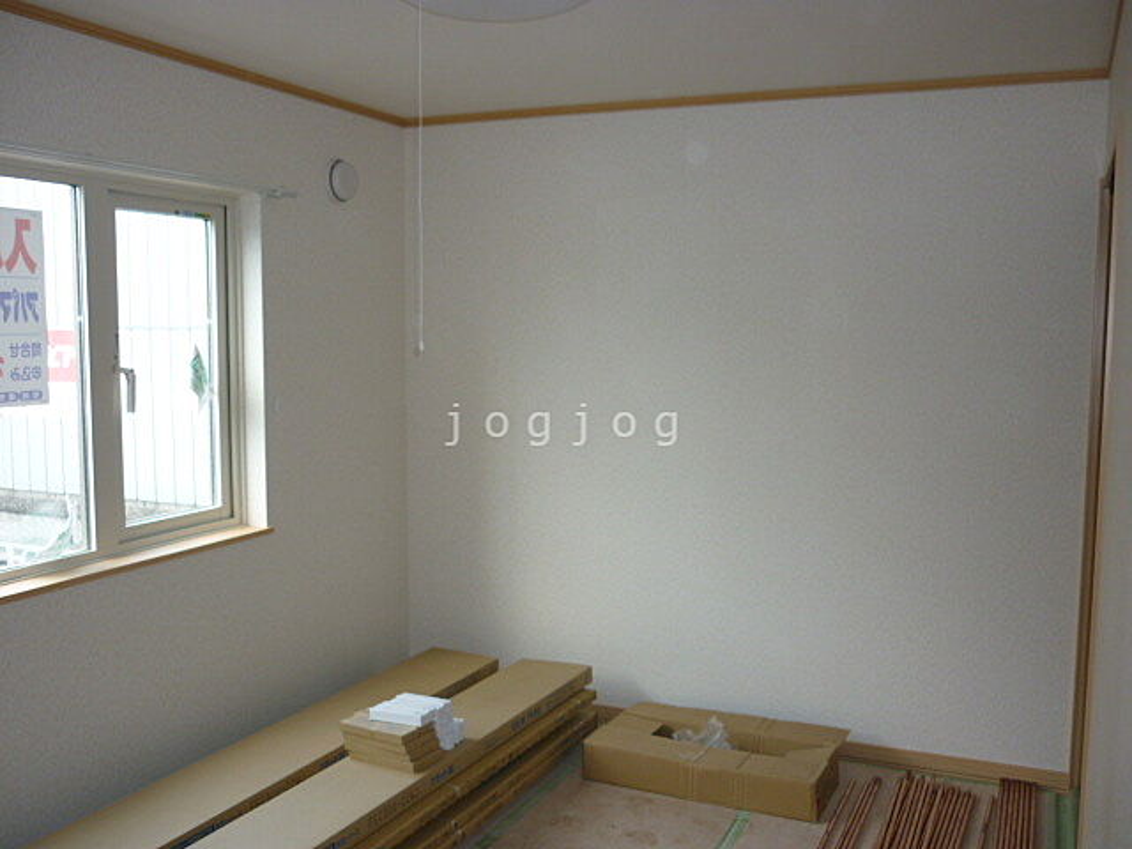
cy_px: 424
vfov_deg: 42.9
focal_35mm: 33
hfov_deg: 55.4
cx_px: 566
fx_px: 1079
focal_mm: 5.5
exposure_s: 1/30
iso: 100
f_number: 2.8
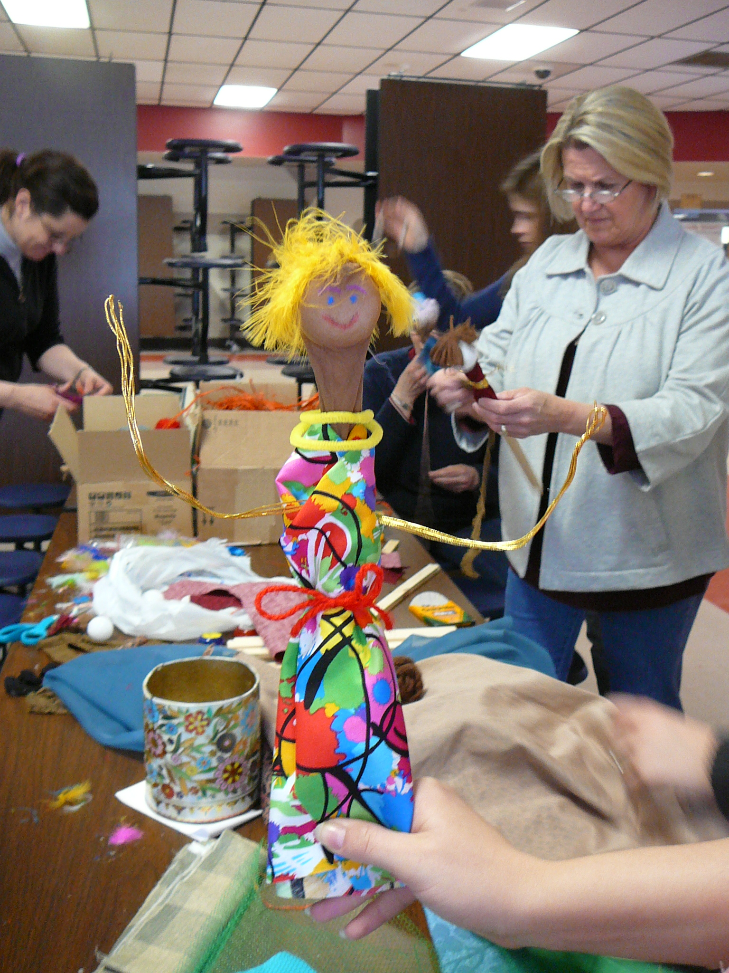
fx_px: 983
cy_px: 486
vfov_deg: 52.6
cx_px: 364
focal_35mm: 35
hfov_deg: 40.7
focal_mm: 5.2
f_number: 2.8
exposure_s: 1/10
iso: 200
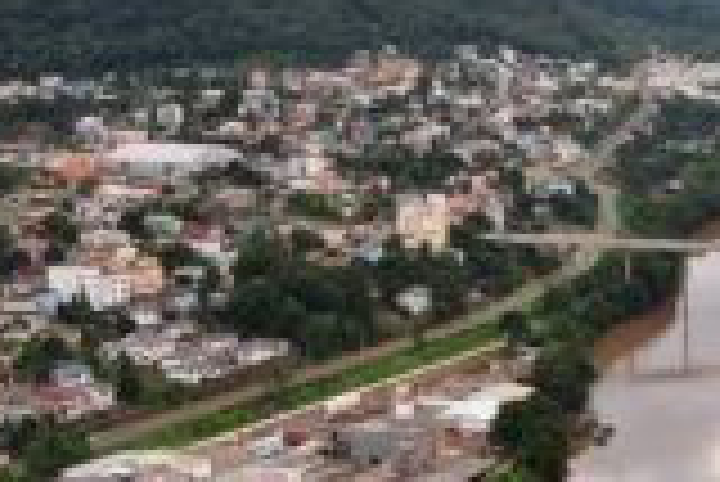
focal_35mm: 110
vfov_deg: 12.5
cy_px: 279
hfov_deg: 18.0
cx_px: 756
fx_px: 2202
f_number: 8
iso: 200
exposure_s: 1/80
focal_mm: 30
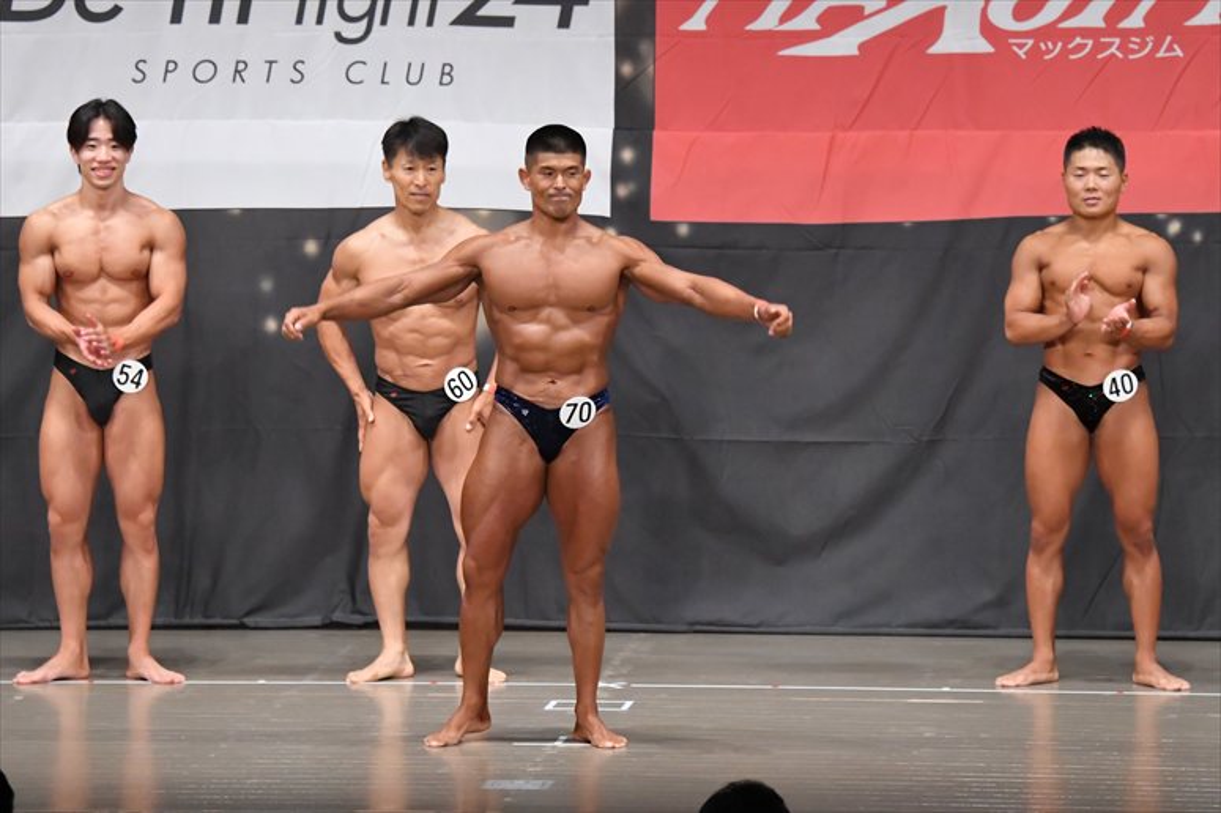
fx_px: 6204
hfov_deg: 11.2
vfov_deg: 7.5
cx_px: 610
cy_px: 406
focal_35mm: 183
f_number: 5.6
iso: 6400
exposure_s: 1/400
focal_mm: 122
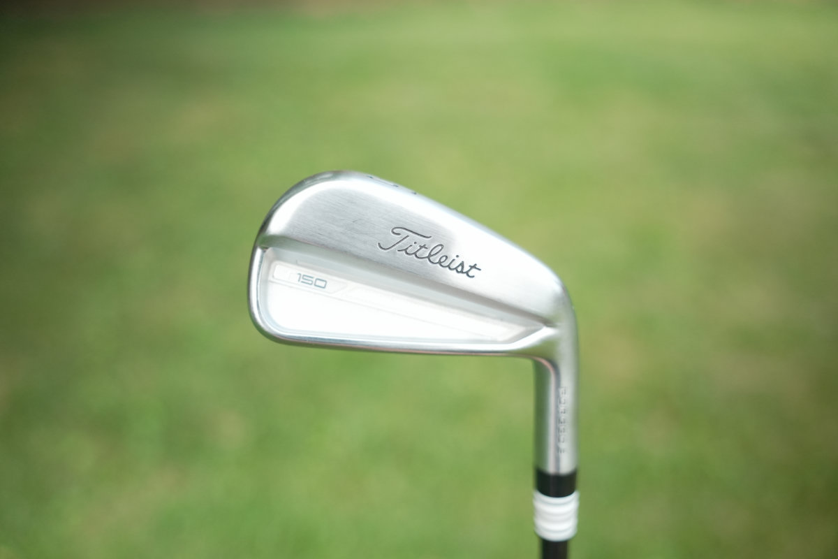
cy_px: 280
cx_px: 419
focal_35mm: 32
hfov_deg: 59.0
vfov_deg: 41.4
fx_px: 740
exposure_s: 1/50
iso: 800
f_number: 1.8
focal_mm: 21.2
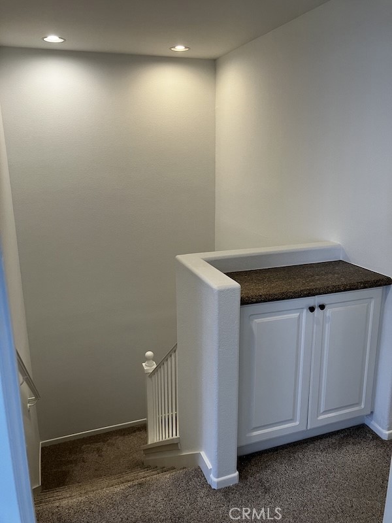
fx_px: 423
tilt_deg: -13.5
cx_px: 196
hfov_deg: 49.7
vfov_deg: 63.4
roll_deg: +1.2
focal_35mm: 28
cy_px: 262
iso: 64
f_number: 1.8
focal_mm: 3.99
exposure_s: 1/60
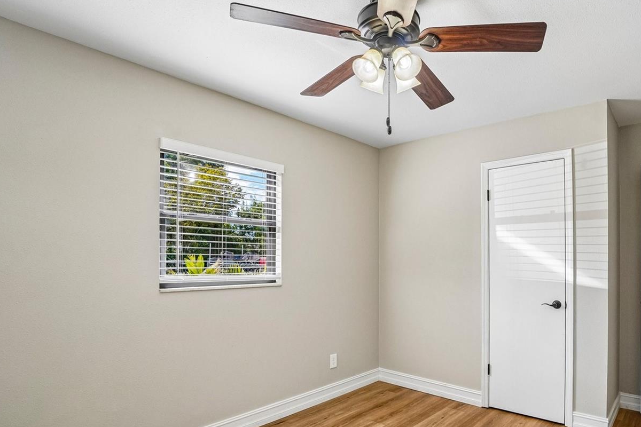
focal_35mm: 20
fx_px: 356
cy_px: 260
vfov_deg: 61.3
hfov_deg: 82.9
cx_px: 386
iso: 200
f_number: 8
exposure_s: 1/30
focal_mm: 10
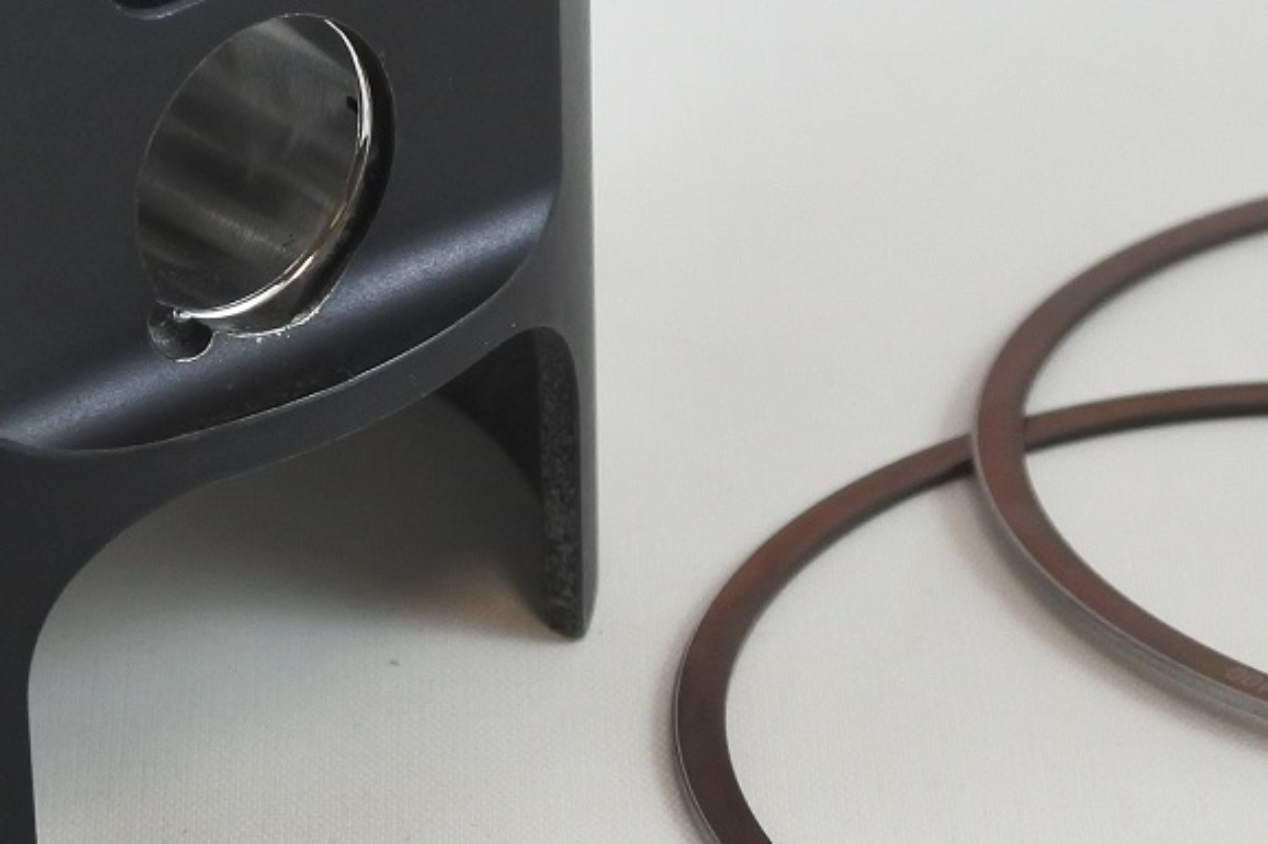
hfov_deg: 12.2
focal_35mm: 168
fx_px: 5915
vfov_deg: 8.2
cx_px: 352
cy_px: 232
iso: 400
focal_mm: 18
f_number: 4.5
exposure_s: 1/125
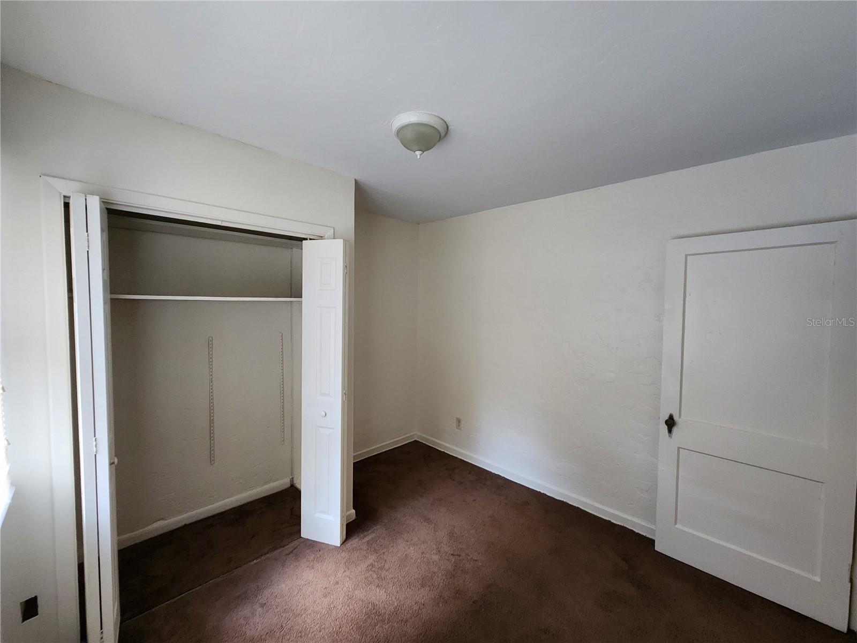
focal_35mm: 13
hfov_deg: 106.2
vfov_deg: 89.9
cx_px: 428
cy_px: 322
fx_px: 322
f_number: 2.2
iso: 400
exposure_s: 1/30
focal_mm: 2.2
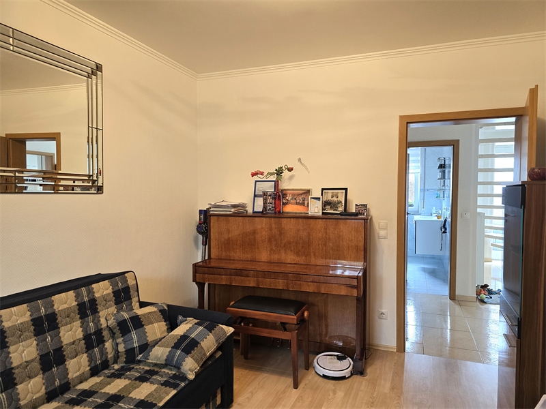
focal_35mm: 23
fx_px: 363
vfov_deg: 58.9
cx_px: 273
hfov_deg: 73.9
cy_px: 204
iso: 160
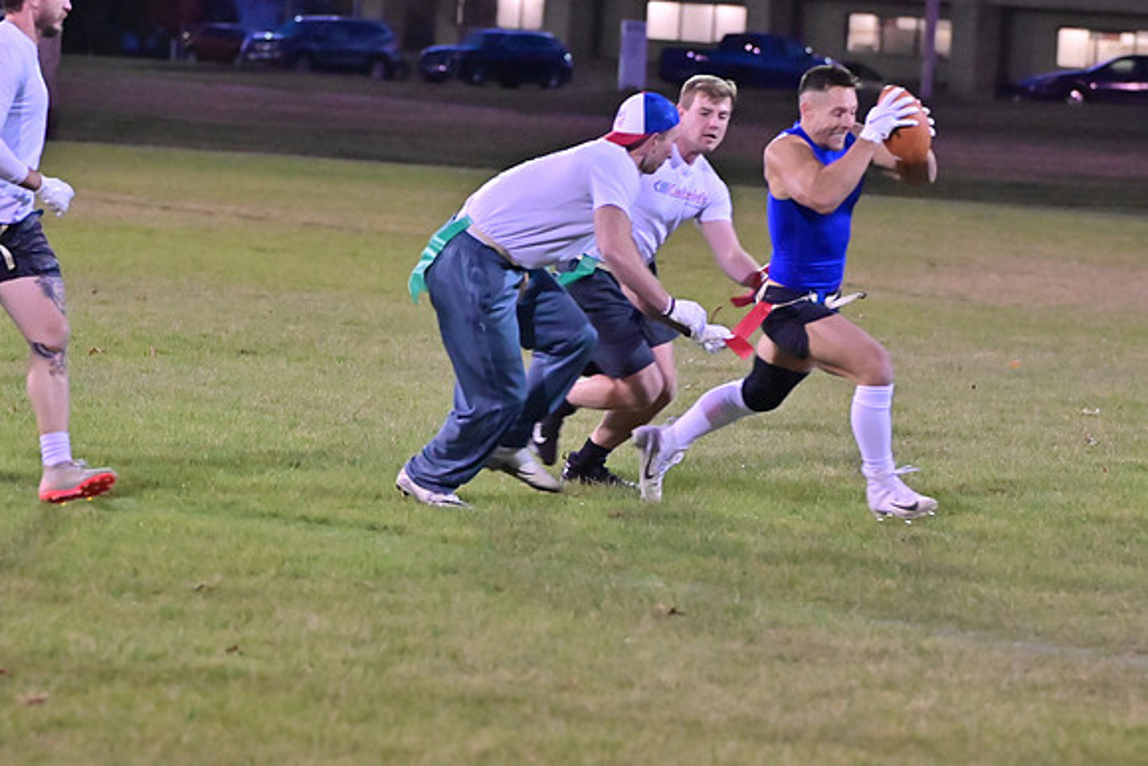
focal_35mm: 187
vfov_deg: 7.3
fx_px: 5964
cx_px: 574
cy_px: 383
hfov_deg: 11.0
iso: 6400
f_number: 4
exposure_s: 1/400
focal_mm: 125
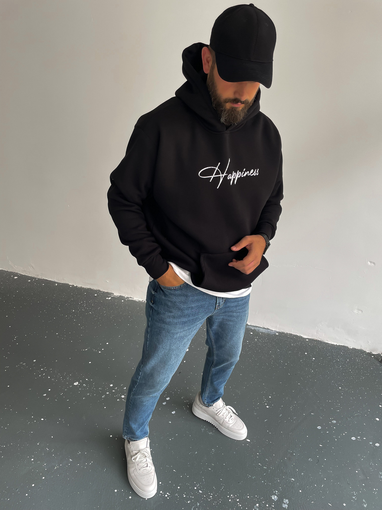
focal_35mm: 26
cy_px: 255
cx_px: 191
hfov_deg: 53.1
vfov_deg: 67.3
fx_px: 383
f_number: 1.6
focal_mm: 4.2
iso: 64
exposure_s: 1/120
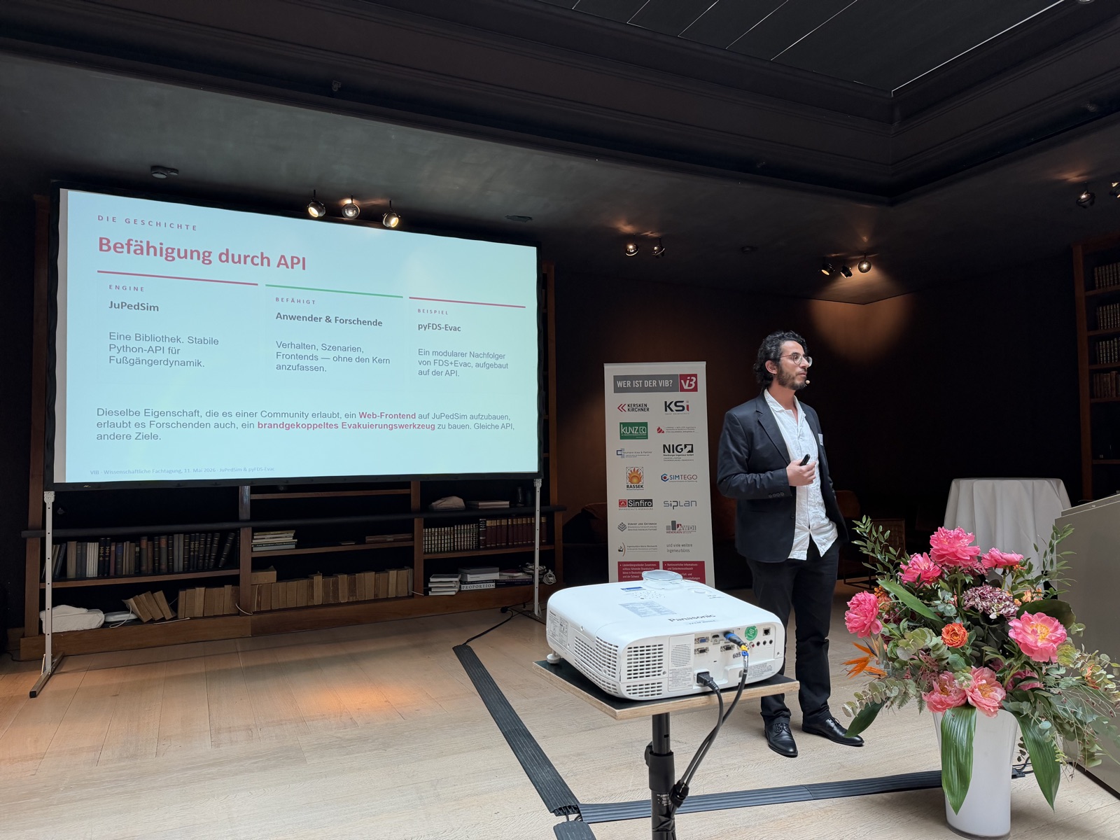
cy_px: 420
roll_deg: +0.6
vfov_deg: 56.8
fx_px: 777
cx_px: 560
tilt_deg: +2.9
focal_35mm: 24
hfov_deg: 71.6
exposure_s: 1/121
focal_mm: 6.76
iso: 200
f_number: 1.78
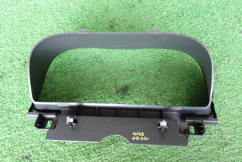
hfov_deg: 55.8
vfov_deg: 38.9
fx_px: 229
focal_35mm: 34
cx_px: 122
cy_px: 81
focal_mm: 5.79
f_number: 2.4
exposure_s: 1/30
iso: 200
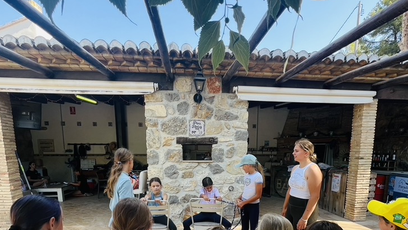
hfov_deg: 86.6
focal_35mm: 20
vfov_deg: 51.6
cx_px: 211
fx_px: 216
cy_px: 191
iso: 32
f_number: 1.8
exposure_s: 1/149
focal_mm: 1.57
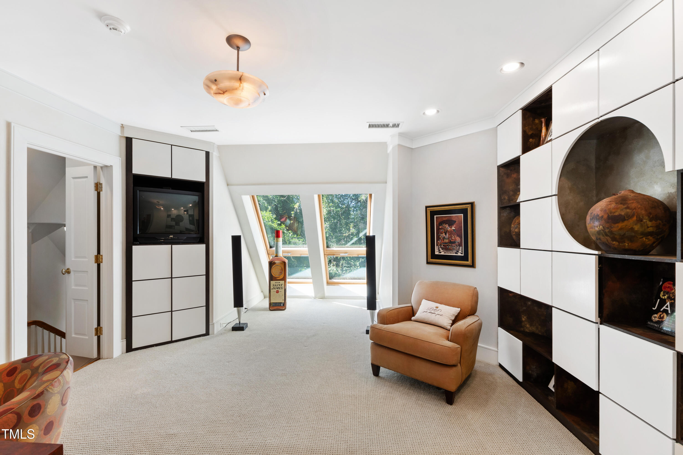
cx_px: 342
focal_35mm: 15
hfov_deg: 100.4
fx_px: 285
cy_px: 228
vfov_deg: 77.3
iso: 100
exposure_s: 1/3
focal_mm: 10
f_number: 8
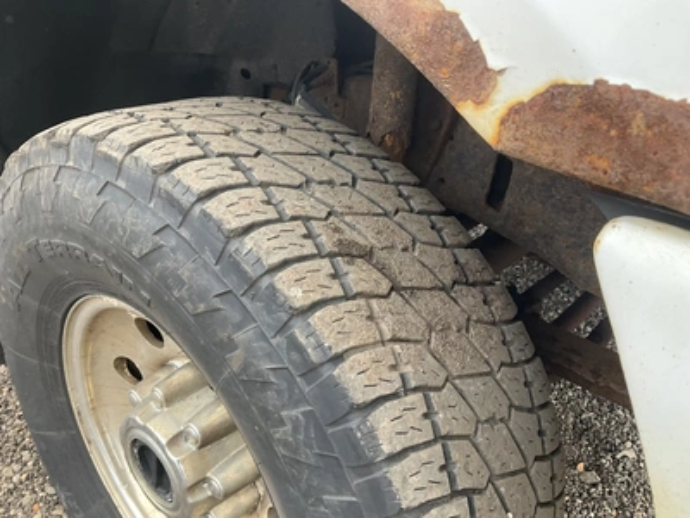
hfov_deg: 61.7
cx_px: 345
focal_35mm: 29
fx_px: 578
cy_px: 259
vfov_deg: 48.2
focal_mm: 3
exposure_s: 1/122
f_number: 1.8
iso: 50
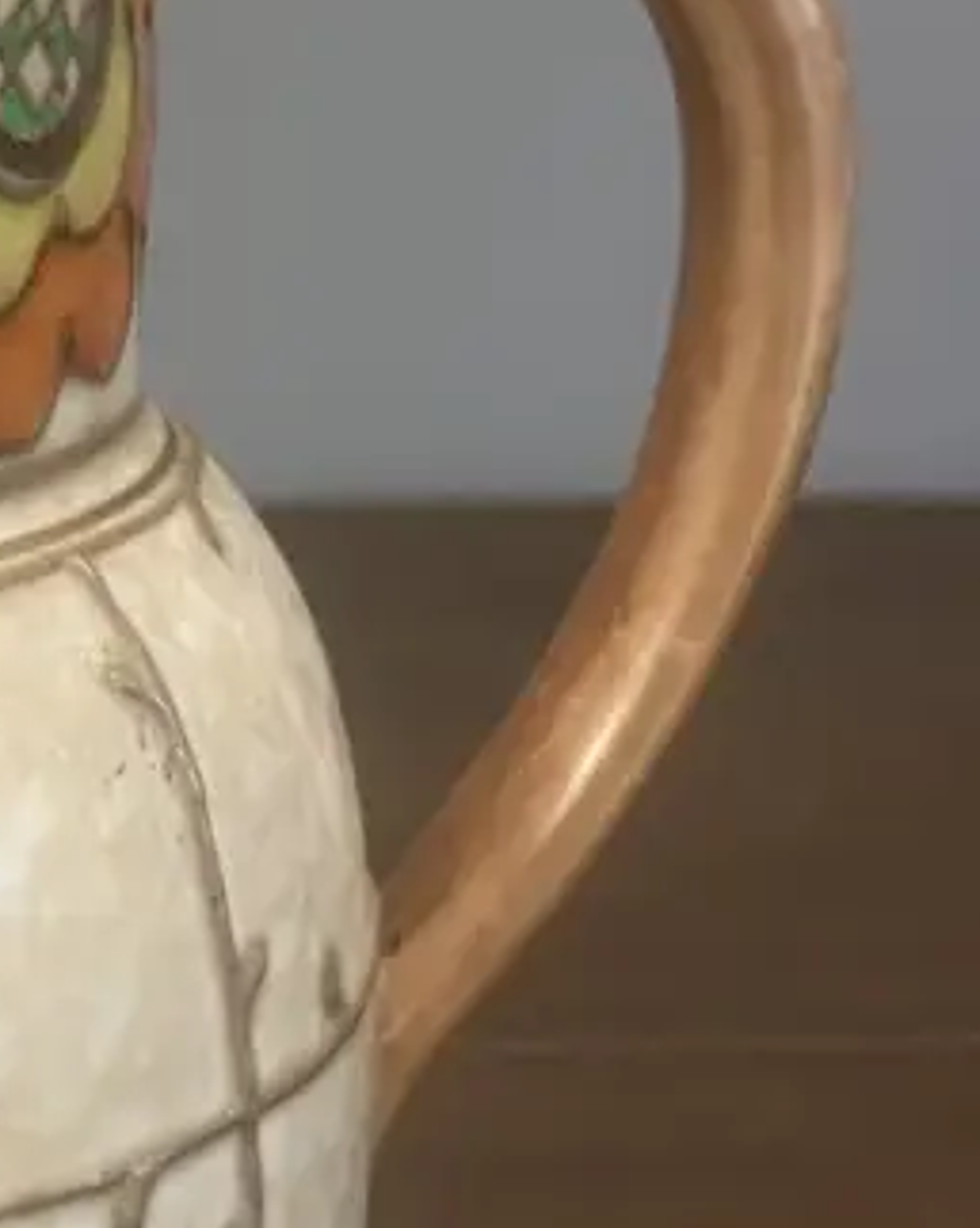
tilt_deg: -18.0
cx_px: -362
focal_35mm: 87
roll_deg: +2.1
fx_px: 3159
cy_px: 667
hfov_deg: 16.5
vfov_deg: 22.0
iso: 125
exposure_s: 1/50
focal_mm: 3.99
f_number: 1.8
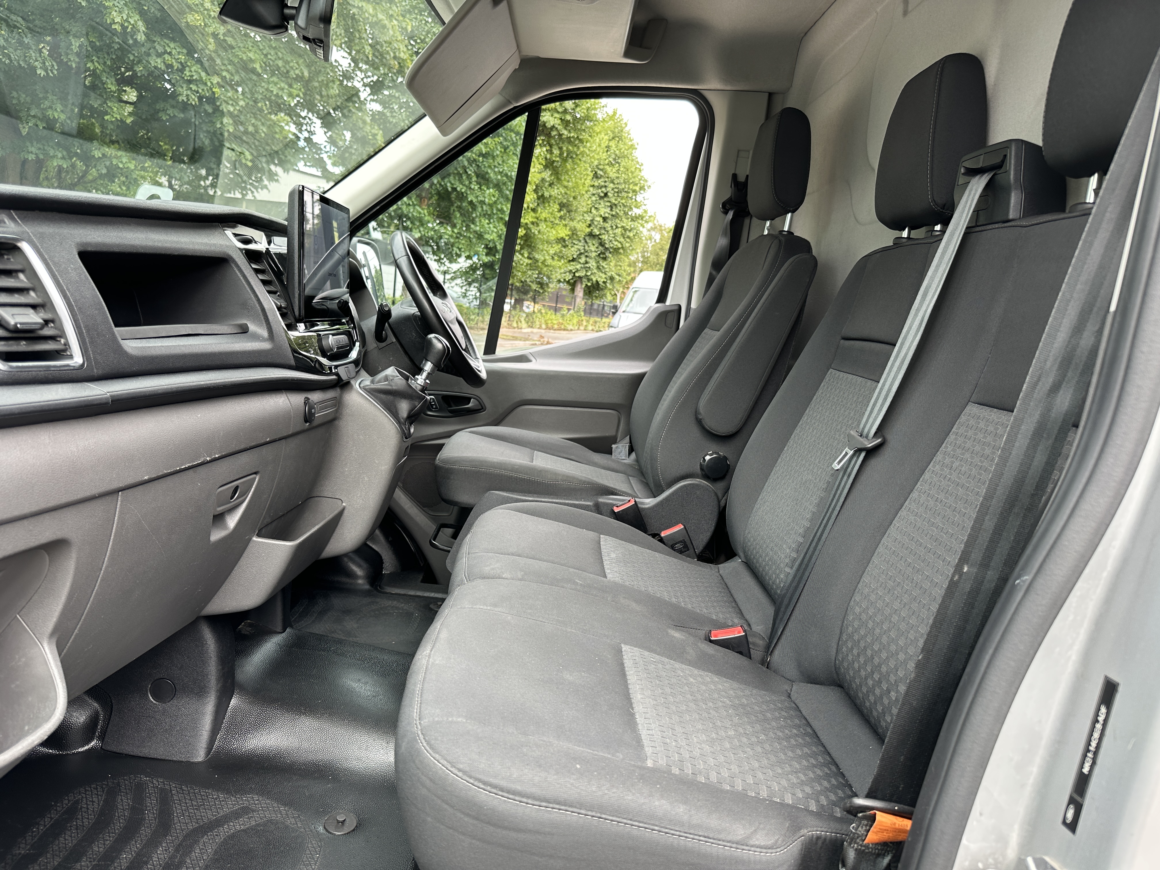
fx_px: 804
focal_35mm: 24
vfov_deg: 56.8
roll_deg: -7.4
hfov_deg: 71.6
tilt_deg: -8.0
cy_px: 435
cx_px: 580
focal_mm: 6.86
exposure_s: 1/136
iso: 64
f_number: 1.78
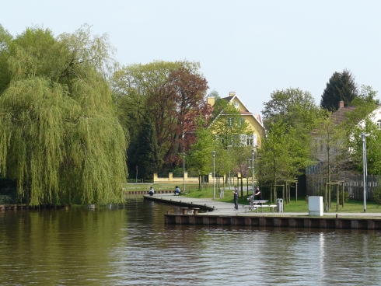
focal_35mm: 119
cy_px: 143
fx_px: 1310
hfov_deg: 16.5
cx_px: 190
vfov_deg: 12.5
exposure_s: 1/250
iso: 100
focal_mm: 19.9
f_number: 5.6
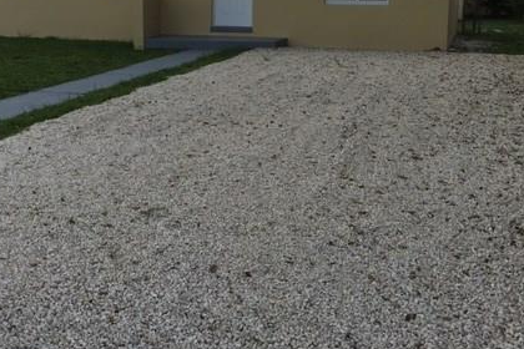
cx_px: 208
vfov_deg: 28.8
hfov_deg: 42.5
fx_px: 670
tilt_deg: -7.1
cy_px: 85
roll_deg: -1.1
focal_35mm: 46
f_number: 2.2
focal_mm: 4.15
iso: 25
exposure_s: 1/1603
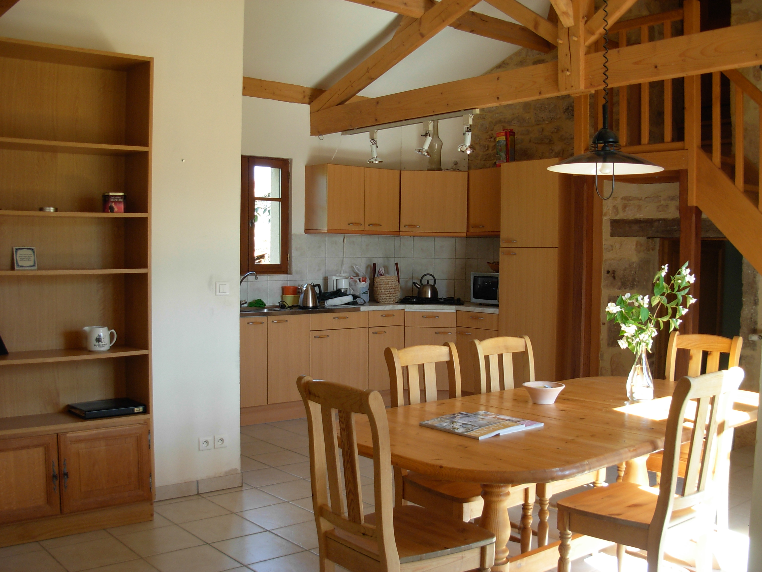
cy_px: 286
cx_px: 381
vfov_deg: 37.7
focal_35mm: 38
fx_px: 836
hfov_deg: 49.0
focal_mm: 6.3
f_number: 2.9
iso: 79
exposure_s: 1/45.2
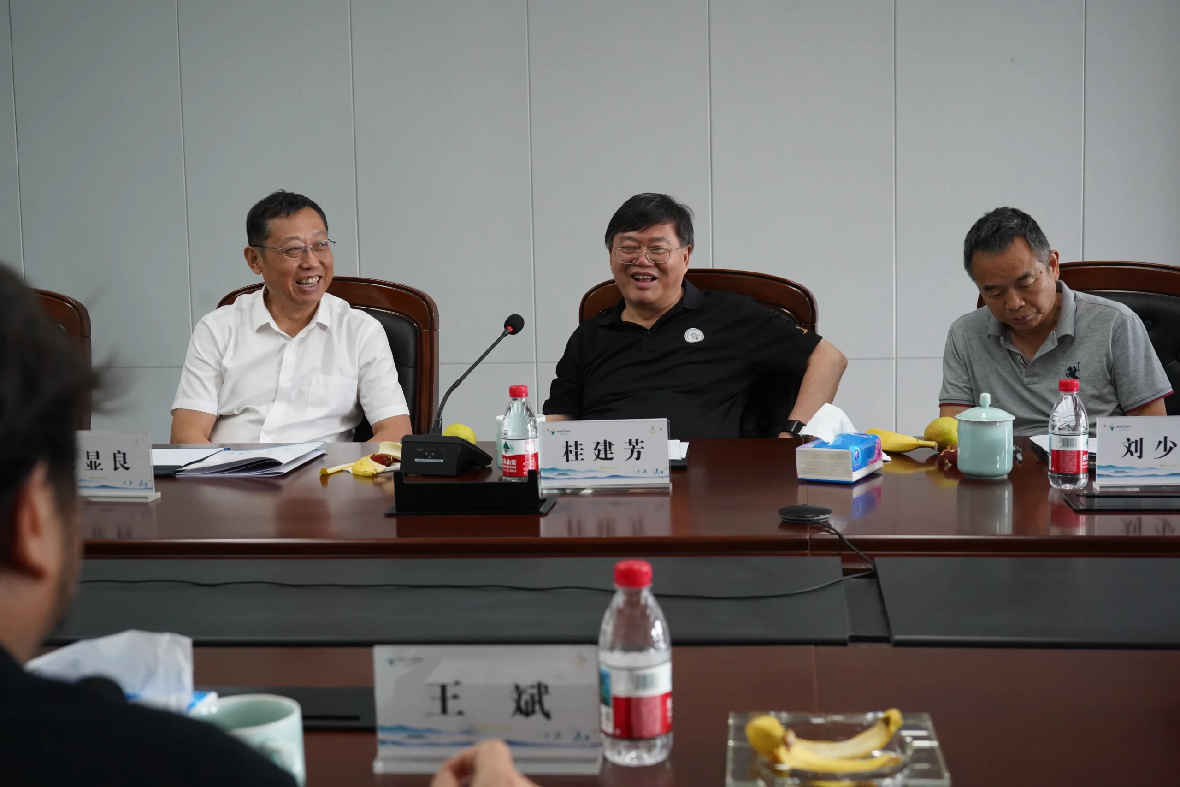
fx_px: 1606
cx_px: 590
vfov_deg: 27.5
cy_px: 394
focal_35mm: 49
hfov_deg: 40.3
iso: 3200
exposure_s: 1/50
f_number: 5.6
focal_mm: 49
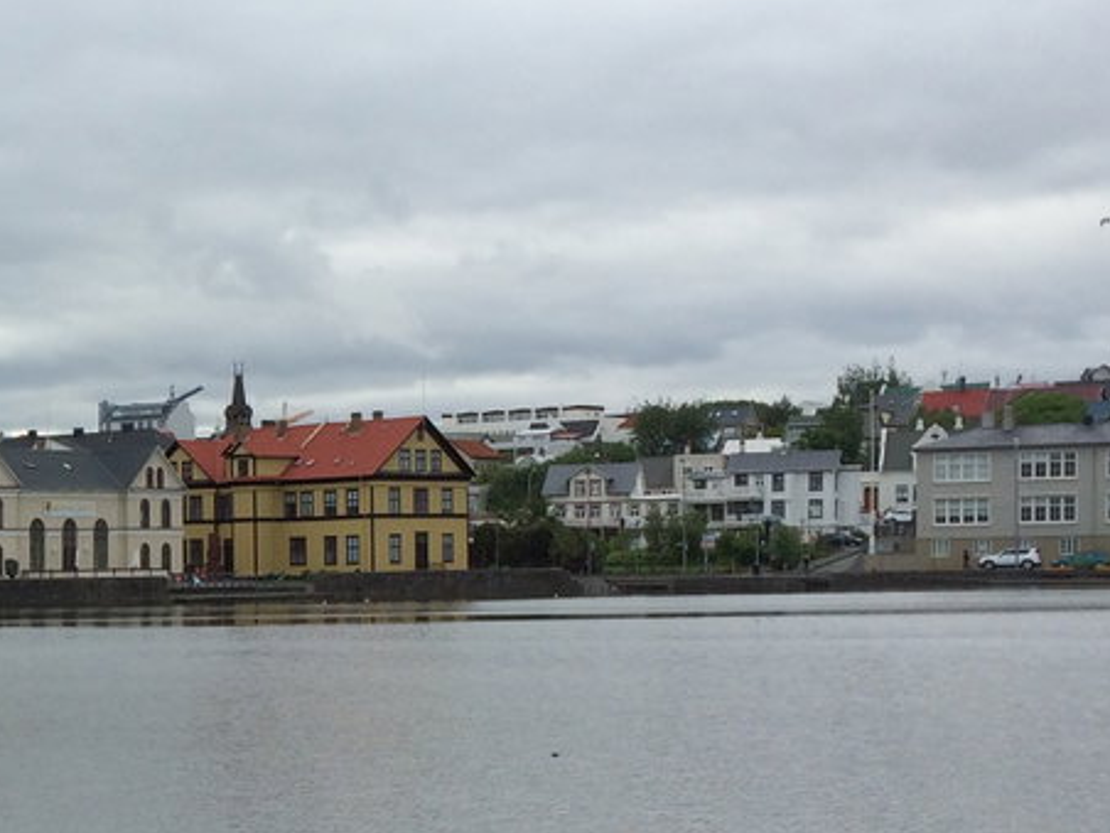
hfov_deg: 23.7
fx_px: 2469
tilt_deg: -0.6
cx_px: -118
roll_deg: +1.2
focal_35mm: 77
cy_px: 624
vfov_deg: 19.0
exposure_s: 1/1466
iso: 32
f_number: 2.2
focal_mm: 4.15
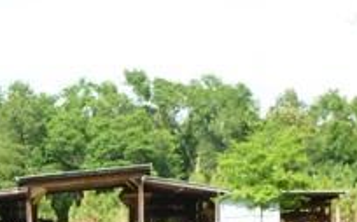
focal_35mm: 158
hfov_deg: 12.9
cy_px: 421
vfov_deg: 8.0
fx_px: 1536
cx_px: -70
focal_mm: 6.8
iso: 100
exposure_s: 1/250
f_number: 3.8
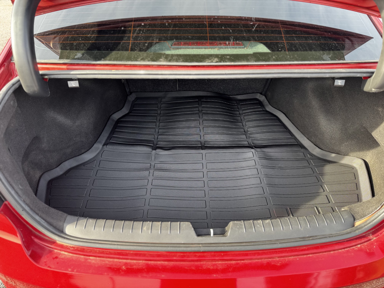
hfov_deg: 71.6
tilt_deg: -40.2
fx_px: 266
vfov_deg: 56.8
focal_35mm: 24
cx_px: 192
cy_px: 144
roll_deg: -2.5
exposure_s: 1/121
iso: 80
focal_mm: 6.76
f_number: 1.78
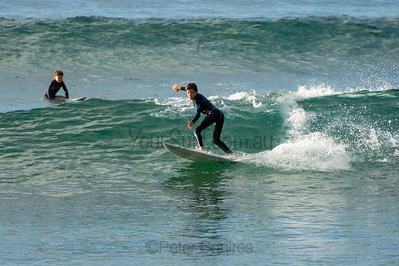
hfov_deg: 3.4
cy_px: 133
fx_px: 6651
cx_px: 200
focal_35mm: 600
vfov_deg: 2.3
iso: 360
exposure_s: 1/1250
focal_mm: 400
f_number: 5.6
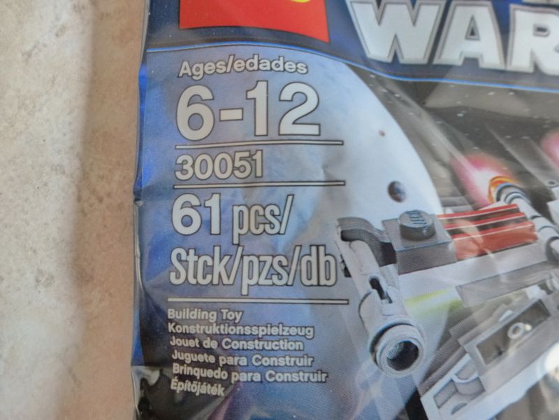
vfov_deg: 56.8
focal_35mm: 24
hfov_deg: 71.6
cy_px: 210
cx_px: 280
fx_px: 388
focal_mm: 4.3
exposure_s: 1/2
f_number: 3.3
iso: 400
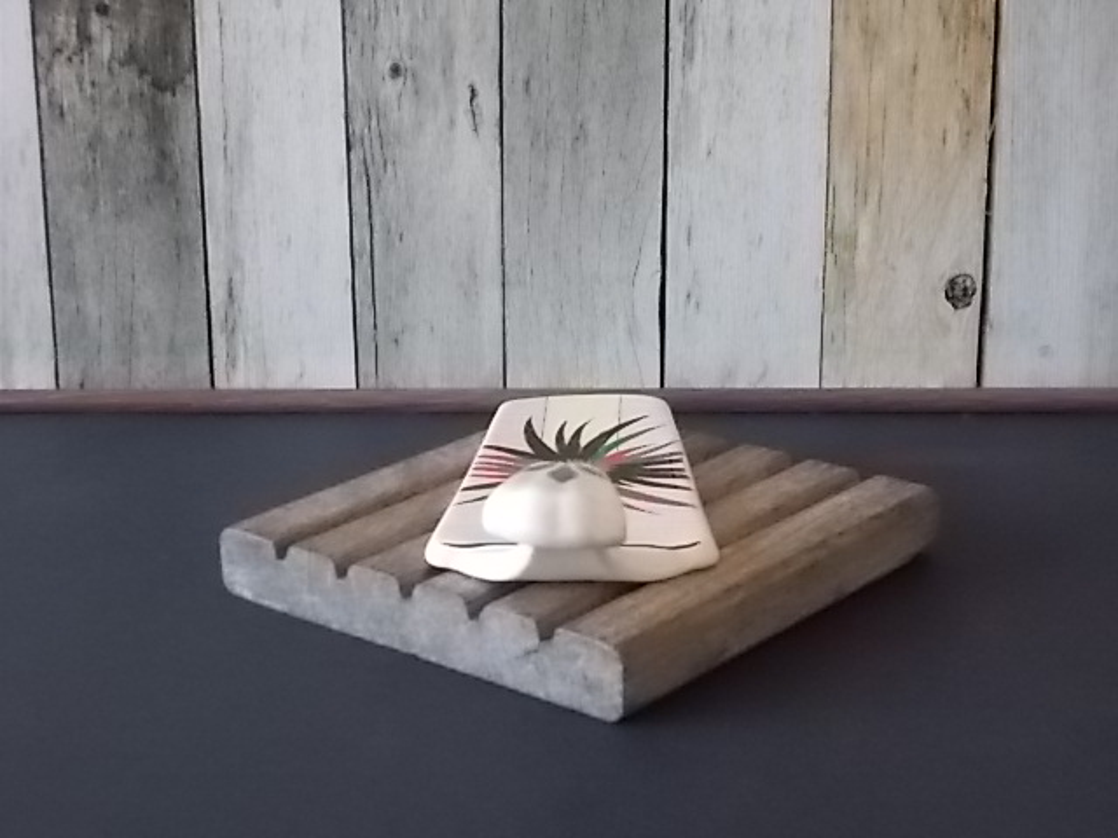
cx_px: 559
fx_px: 2132
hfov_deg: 29.4
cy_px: 419
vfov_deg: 22.3
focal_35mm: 66
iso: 800
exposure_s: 1/40
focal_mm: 11.8
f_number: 5.3
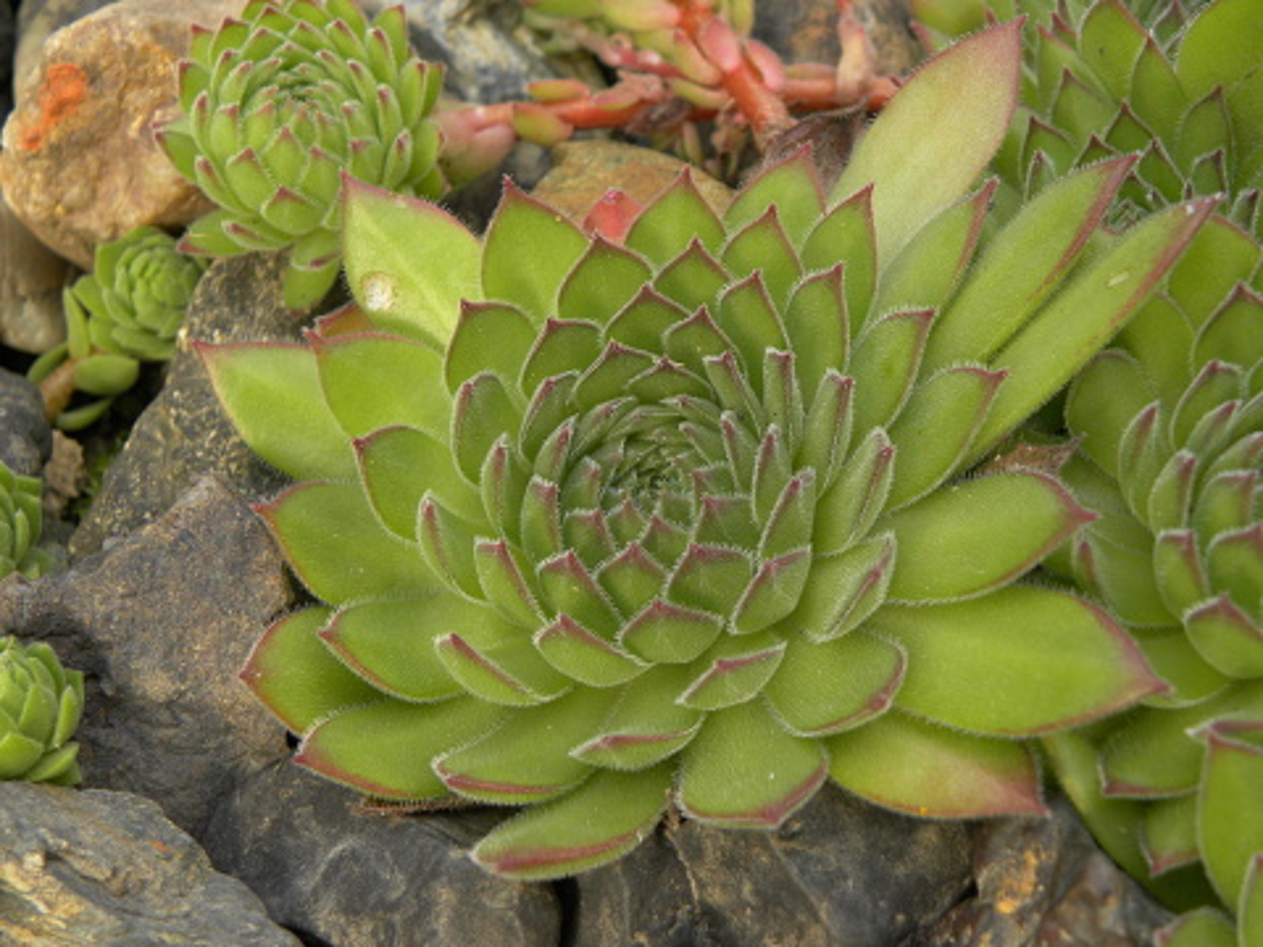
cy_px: 474
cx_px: 632
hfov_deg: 29.4
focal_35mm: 66
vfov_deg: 22.3
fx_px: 2408
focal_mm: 11.8
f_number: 3.5
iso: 100
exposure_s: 1/125
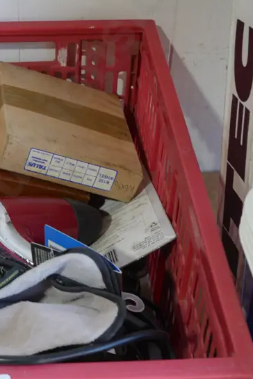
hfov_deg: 17.2
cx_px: 14
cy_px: 174
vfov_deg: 26.0
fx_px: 822
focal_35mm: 78
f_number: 4.4
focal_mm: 20
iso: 320
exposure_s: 1/60
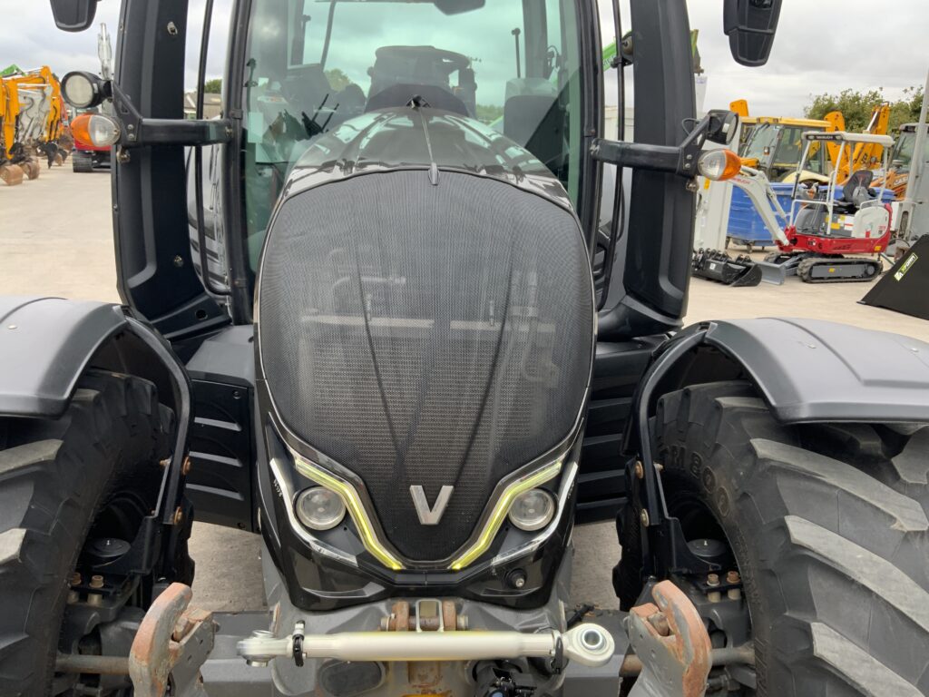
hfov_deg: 61.7
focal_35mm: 29
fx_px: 778
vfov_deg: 48.2
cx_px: 464
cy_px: 348
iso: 16
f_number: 1.8
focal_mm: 3
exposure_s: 1/174
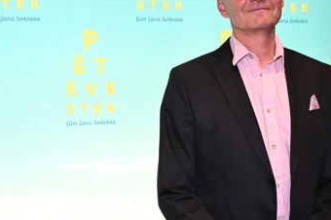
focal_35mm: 63
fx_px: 579
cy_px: 139
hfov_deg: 31.5
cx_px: 98
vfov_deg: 21.5
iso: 1600
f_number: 5.6
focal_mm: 31
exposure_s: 1/125
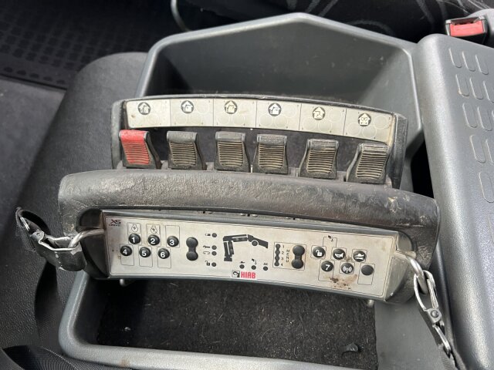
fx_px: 371
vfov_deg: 53.1
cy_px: 185
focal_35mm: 26
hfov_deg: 67.3
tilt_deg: -57.3
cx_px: 247
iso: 125
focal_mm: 5.7
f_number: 1.5
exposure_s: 1/75
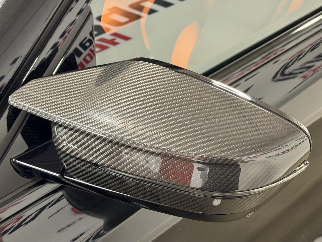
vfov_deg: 30.3
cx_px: 161
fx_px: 446
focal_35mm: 48
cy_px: 121
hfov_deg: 39.7
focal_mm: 6.76
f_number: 1.78
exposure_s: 1/40
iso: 400
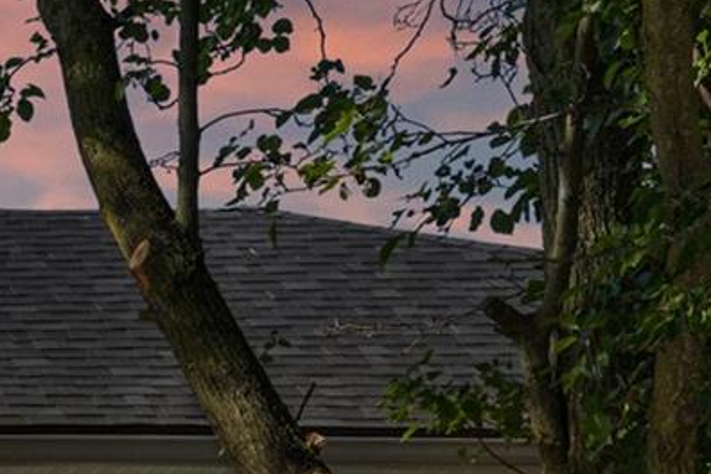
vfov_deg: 10.2
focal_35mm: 124
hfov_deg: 14.4
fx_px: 2449
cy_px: 956
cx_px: -605
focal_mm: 24
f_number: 9
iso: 250
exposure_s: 1/200
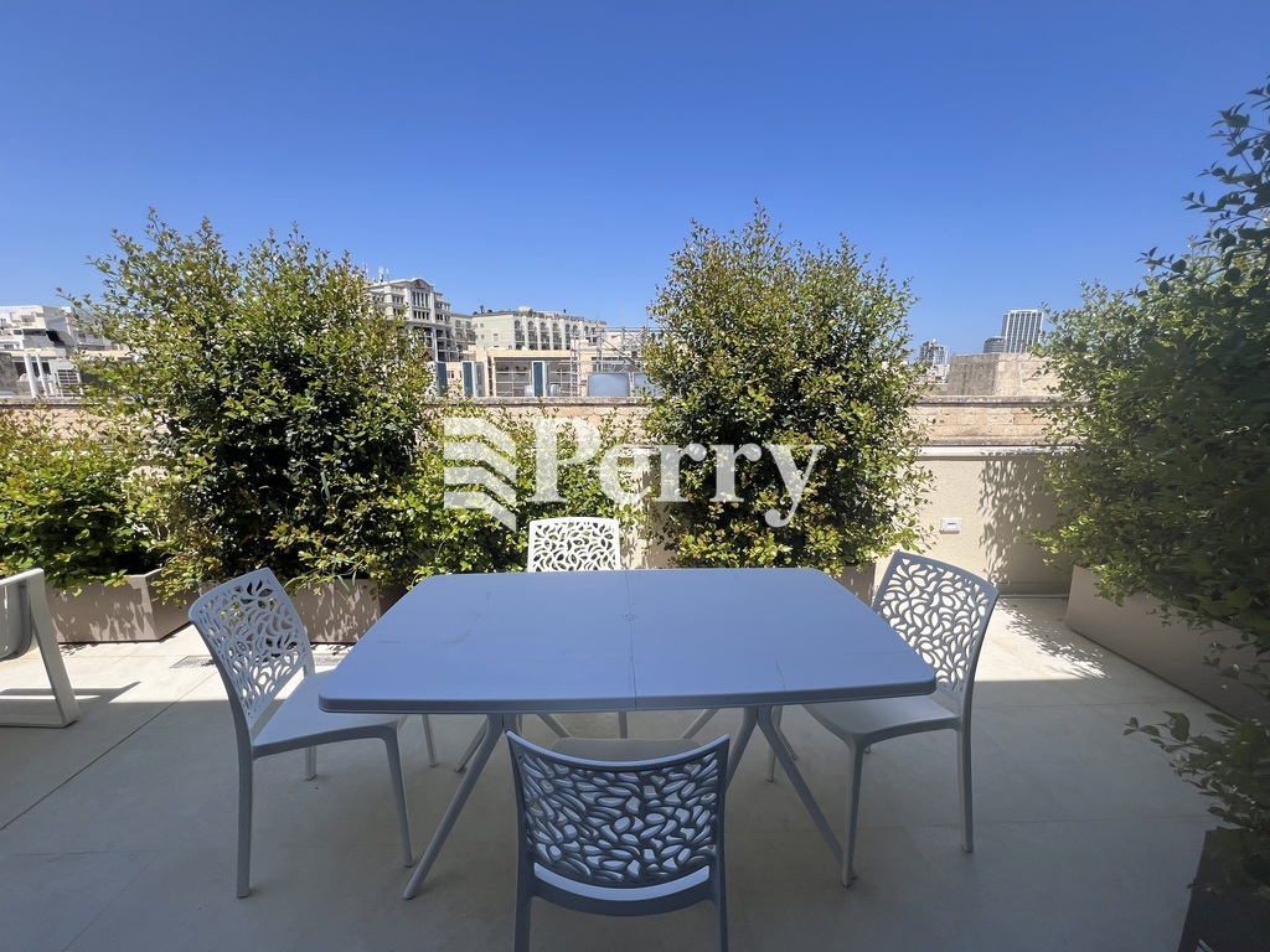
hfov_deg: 106.2
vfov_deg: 89.9
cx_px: 635
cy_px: 476
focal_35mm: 13
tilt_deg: -11.2
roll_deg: +0.2
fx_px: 477
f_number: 1.8
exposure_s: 1/1468
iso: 32
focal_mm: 1.57
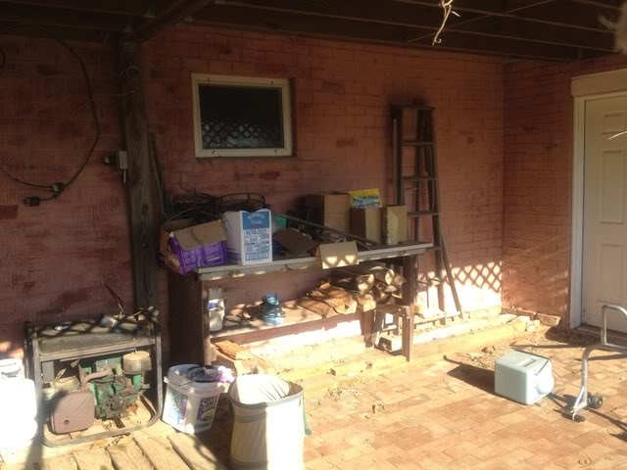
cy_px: 235
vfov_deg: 40.7
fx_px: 634
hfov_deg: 52.6
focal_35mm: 35
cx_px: 314
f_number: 2.4
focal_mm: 4.3
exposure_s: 1/502
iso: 64
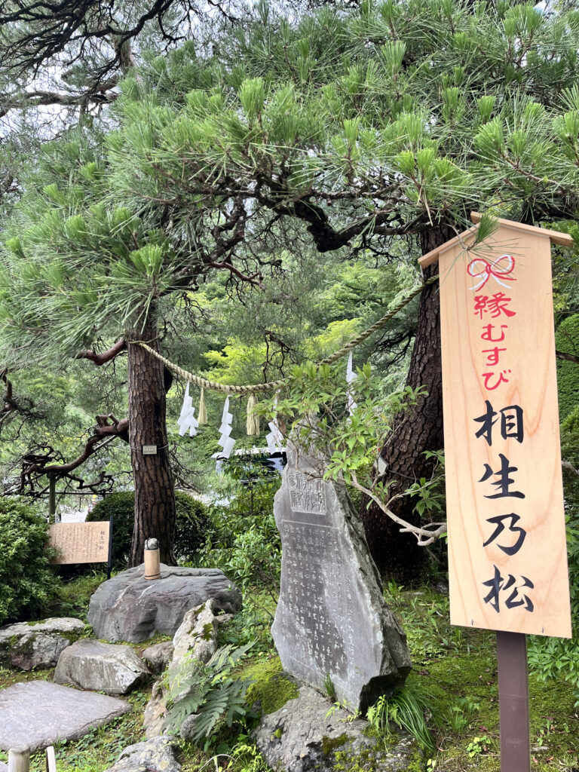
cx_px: 290
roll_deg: -0.5
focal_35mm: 26
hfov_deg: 53.1
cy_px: 386
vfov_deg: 67.3
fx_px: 580
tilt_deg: +4.8
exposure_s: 1/122
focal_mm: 5.1
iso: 32
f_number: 1.6
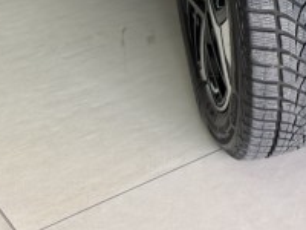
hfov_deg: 14.6
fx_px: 1087
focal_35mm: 123
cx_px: 491
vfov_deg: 10.5
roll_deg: +0.7
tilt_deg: -10.7
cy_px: -310
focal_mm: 6.76
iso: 80
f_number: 1.78
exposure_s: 1/50
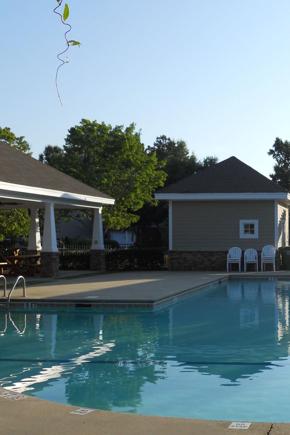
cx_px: 315
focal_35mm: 50
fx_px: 604
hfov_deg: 25.2
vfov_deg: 39.6
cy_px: 229
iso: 80
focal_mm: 5
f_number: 5.4
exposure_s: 1/250
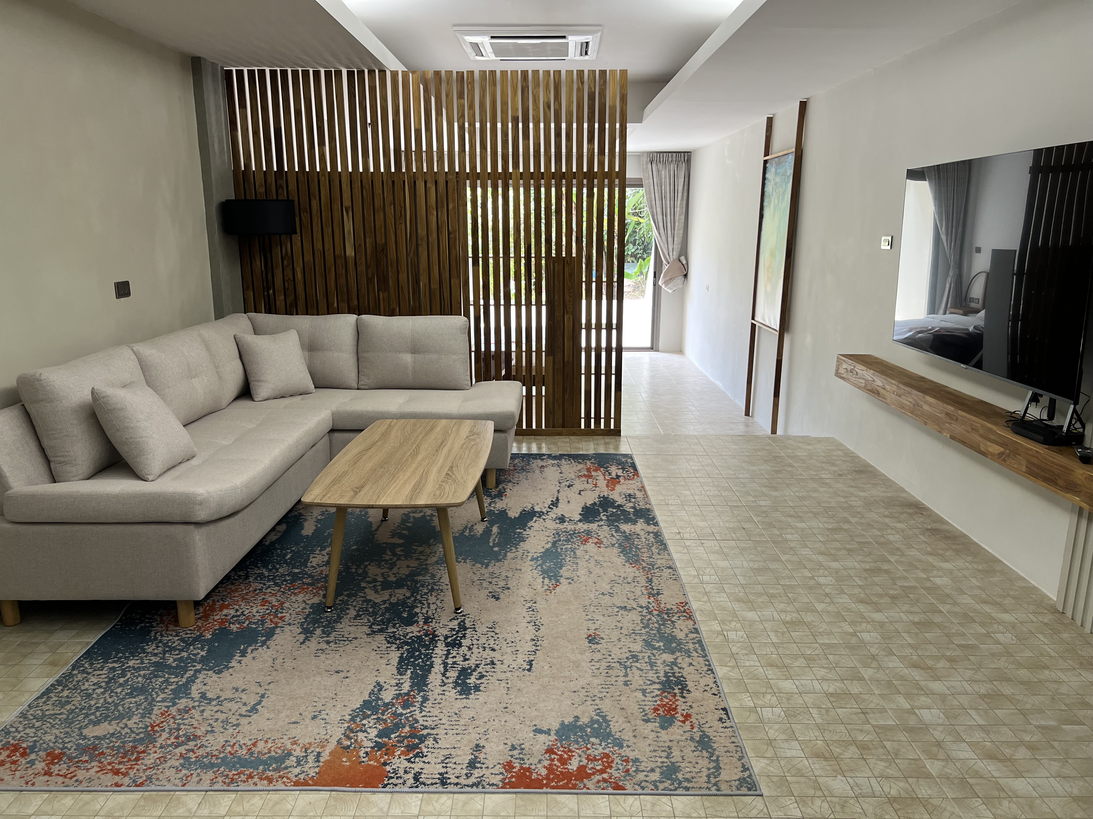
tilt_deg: -12.8
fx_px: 821
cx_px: 546
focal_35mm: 26
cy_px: 410
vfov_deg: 53.1
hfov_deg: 67.3
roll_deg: -0.4
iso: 125
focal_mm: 5.7
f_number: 1.5
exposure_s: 1/100
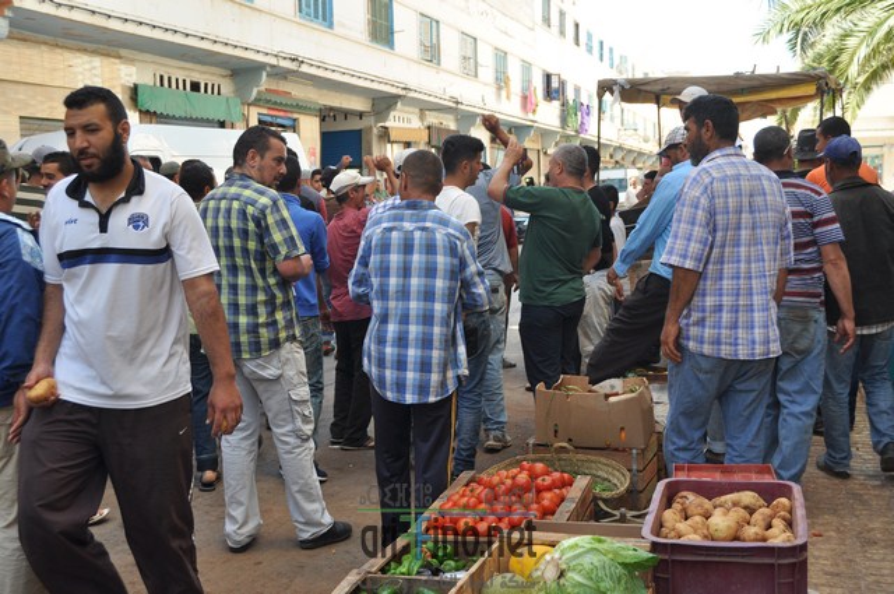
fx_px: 1042
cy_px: 297
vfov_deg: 31.8
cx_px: 447
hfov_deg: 46.5
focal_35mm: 42
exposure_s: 1/160
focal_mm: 28
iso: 200
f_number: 6.3
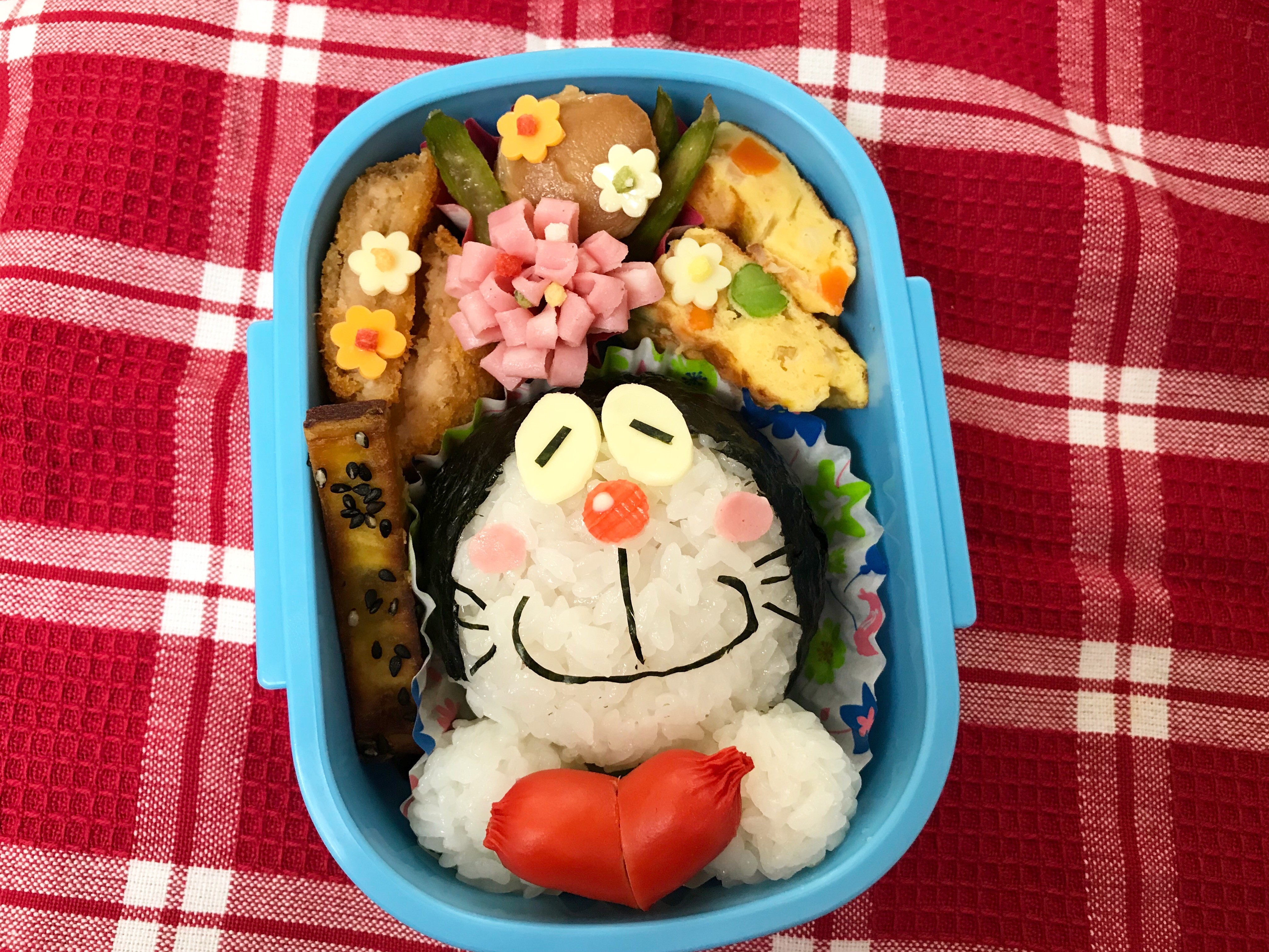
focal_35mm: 28
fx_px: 1026
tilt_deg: -78.6
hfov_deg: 63.4
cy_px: 476
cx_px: 634
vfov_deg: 49.7
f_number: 1.8
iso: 40
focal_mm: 3.99
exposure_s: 1/15
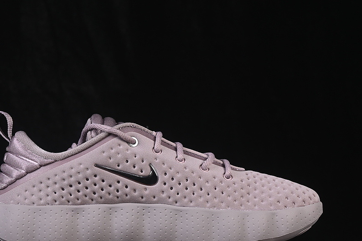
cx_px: 155
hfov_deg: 20.0
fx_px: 1025
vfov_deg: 13.4
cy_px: 160
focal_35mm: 102
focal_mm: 50
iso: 160
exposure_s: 1/80
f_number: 8
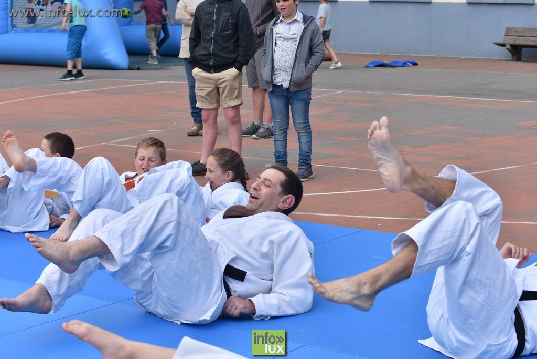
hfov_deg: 27.0
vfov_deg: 18.2
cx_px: 268
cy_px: 180
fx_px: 1119
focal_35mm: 75
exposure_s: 1/500
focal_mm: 50
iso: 100
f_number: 5.6
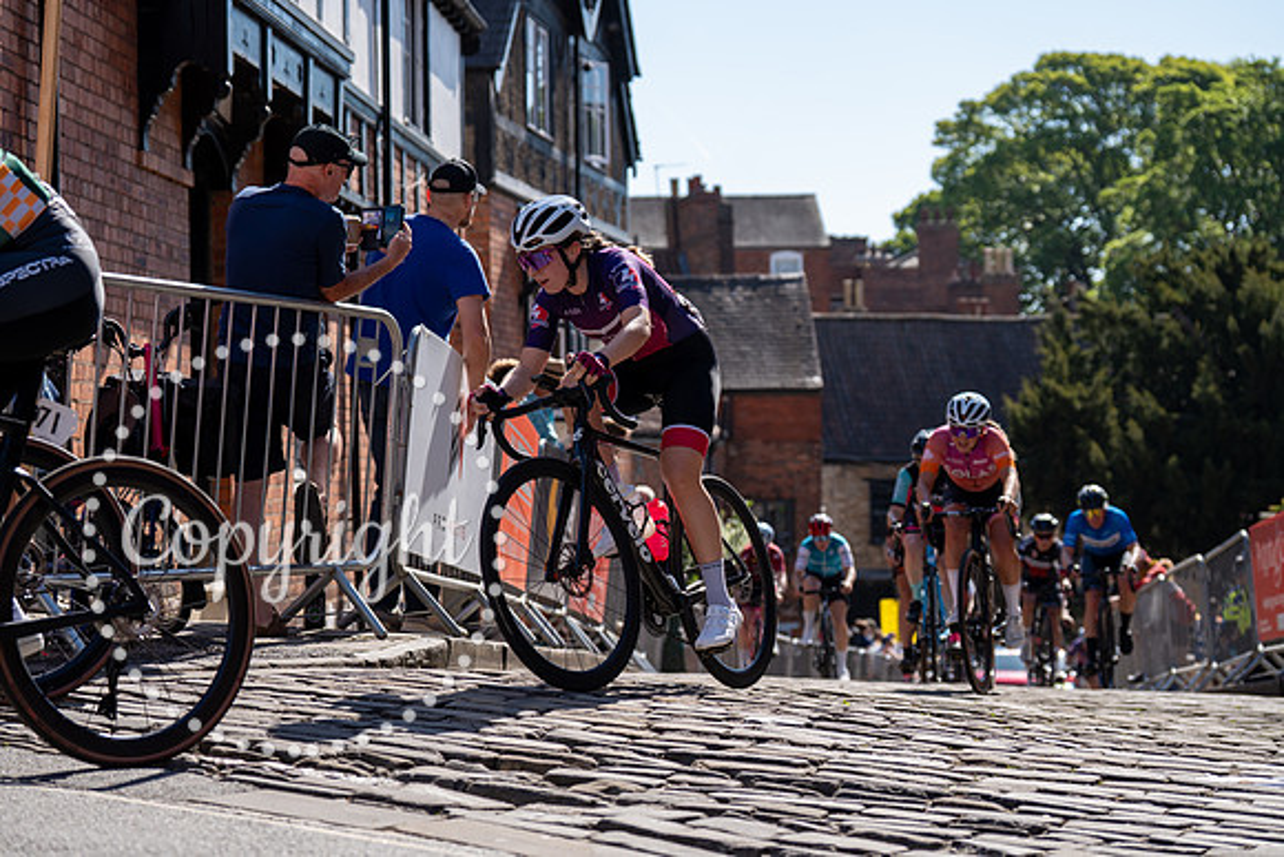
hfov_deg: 28.8
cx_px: 642
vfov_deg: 19.5
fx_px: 2497
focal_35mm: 70
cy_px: 428
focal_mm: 70
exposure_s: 1/1000
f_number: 3.5
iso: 100
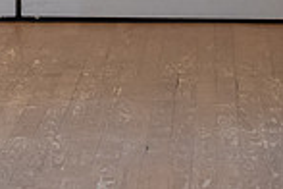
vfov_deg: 3.7
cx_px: -115
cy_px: -166
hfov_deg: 5.5
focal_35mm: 371
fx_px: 2916
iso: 1600
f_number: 2.8
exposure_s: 1/200
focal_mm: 75
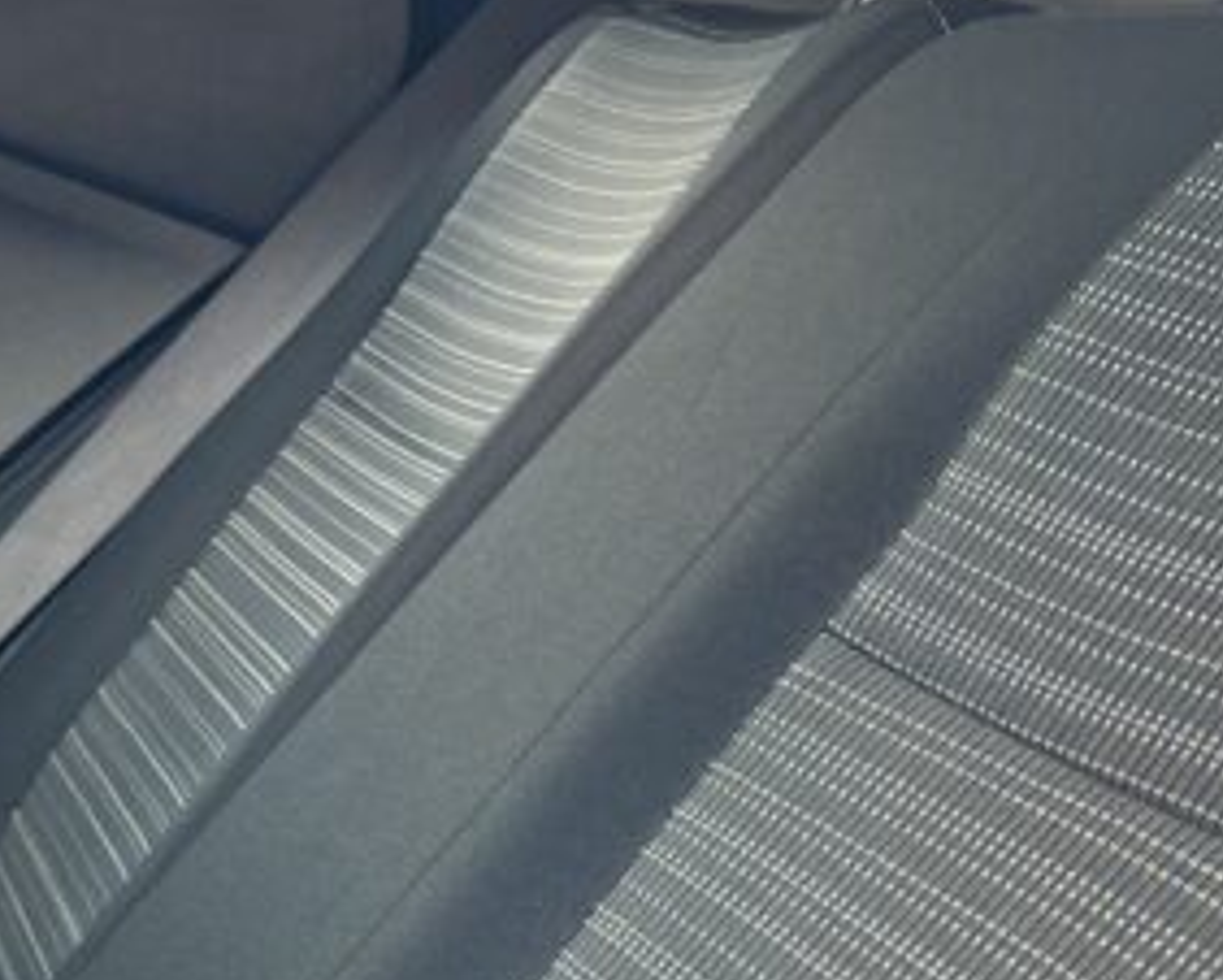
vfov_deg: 16.1
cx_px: 265
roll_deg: -17.6
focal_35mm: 92
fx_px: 3332
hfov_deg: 20.6
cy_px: 1145
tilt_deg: -14.6
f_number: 1.5
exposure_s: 1/121
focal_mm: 5.7
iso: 100
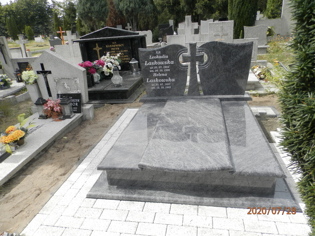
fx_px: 227
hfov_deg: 69.4
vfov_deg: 54.9
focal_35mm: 25
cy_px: 118
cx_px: 158
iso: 125
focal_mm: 4.5
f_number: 8.7
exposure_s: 1/160
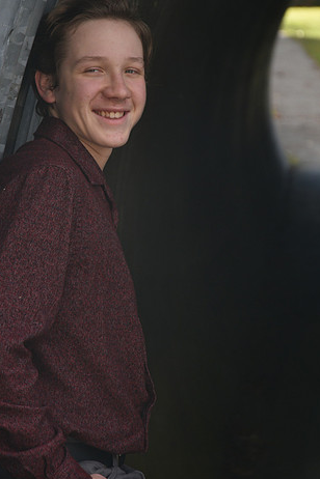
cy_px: 218
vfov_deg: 10.4
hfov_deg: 7.0
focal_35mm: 198
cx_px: 161
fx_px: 2635
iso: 200
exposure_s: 1/250
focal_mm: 105
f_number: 5.6
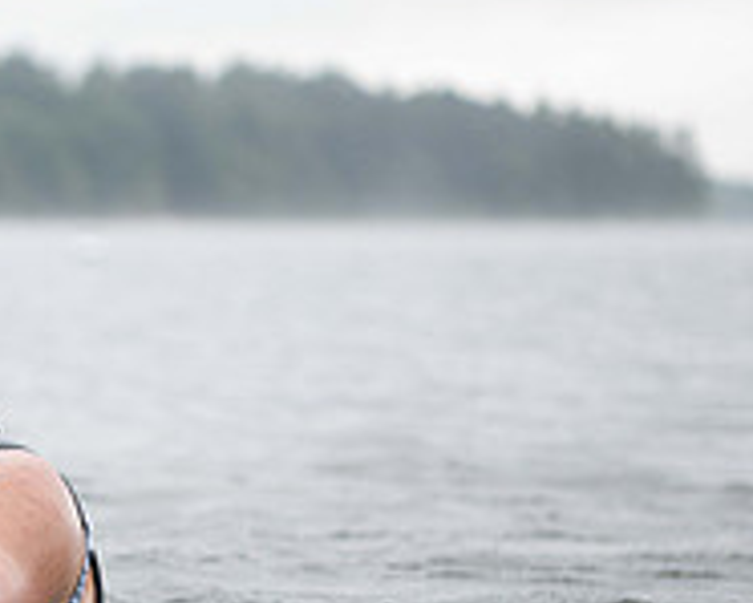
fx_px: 4571
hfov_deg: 9.3
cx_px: -77
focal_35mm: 205
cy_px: 467
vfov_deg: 7.5
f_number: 3.2
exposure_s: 1/800
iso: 320
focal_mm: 70
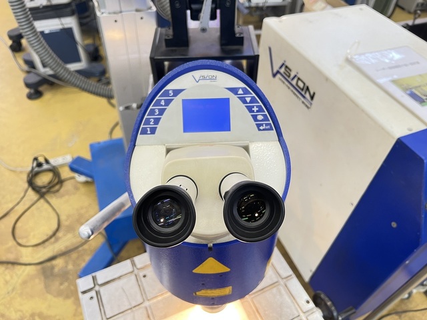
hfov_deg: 67.3
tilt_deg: -47.2
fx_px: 321
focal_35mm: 26
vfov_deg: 53.1
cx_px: 214
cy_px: 160
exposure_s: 1/50
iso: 80
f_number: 1.5
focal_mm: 5.7
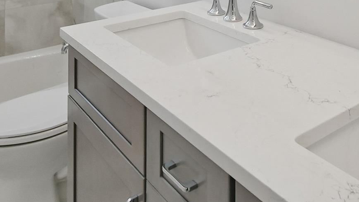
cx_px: 231
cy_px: -72
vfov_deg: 26.3
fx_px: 352
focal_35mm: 37
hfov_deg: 53.2
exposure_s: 1/160
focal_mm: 10
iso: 160
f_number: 4
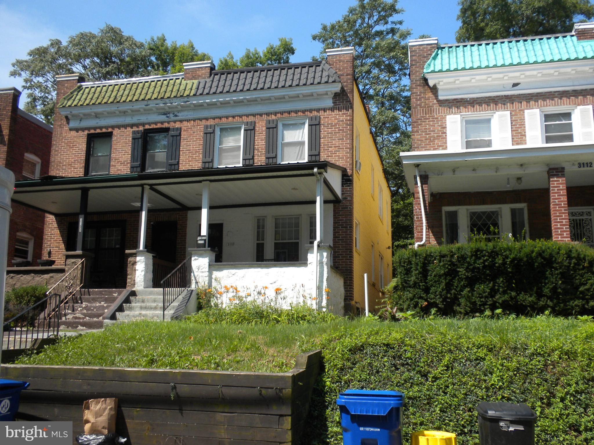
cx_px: 297
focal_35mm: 37
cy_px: 222
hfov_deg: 50.1
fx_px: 635
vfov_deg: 38.7
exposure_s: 1/80.3
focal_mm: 6.6
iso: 64
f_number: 10
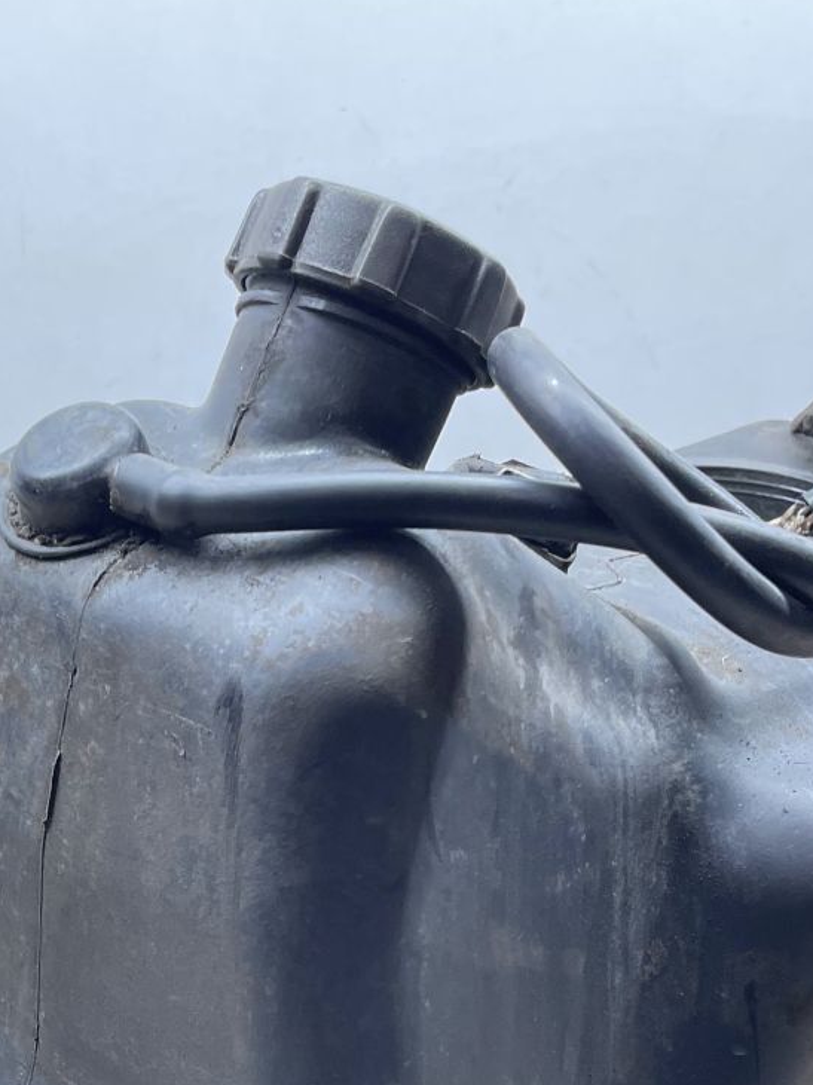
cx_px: 104
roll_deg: -2.2
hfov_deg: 25.0
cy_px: 1122
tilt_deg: -30.6
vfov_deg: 30.9
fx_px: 1786
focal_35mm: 57
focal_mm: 4.2
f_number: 1.6
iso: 80
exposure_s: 1/50
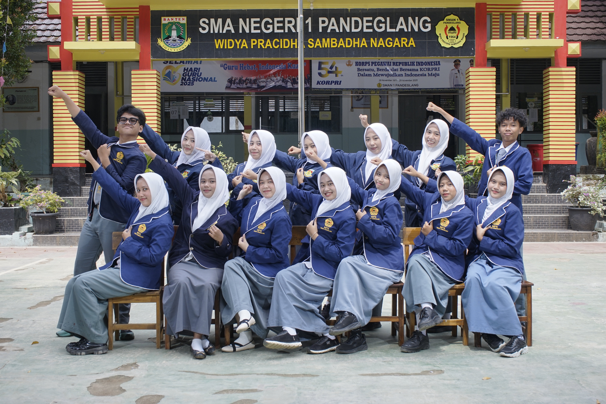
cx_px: 303
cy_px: 202
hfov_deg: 41.1
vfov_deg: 28.1
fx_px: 808
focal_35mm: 48
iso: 320
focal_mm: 48
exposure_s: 1/125
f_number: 13
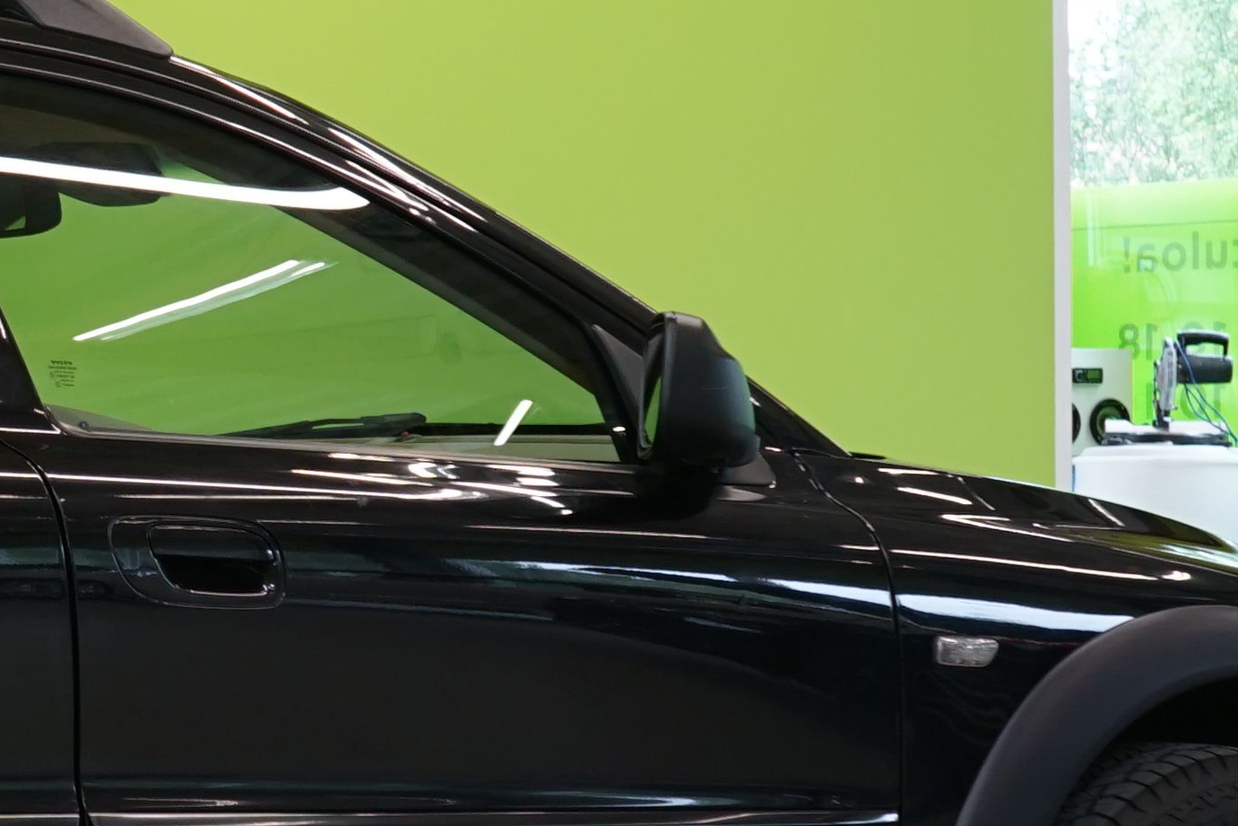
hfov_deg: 14.0
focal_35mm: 139
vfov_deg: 9.9
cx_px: -535
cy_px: 436
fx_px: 4780
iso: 400
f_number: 5.6
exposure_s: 1/30
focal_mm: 32
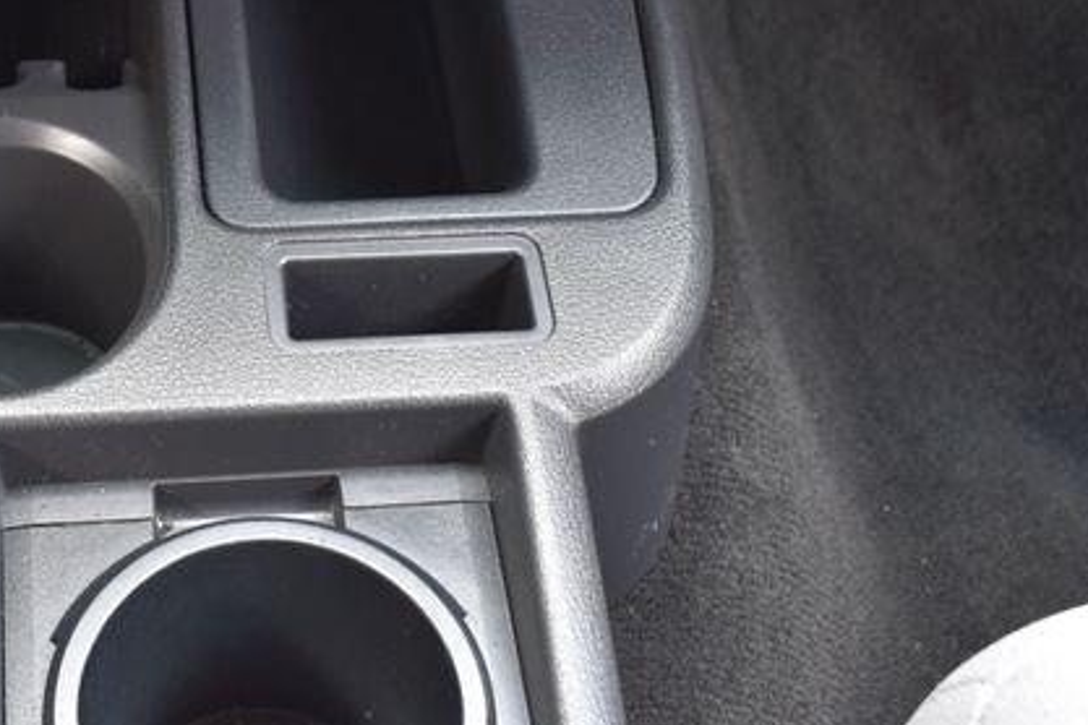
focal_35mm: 67
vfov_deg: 20.3
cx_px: 271
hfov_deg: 29.7
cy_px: 256
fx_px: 2018
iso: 800
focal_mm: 29
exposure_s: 1/15
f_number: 6.3
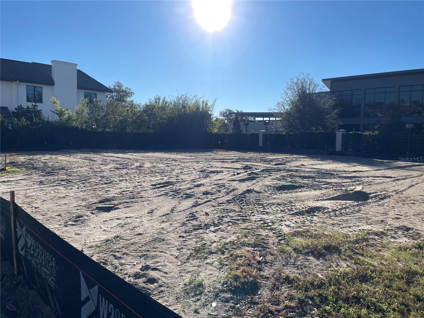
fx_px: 318
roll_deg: -0.9
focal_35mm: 26
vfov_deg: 53.1
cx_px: 212
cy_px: 159
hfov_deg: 67.3
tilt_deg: -2.1
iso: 32
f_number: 1.6
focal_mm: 4.2
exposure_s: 1/5556
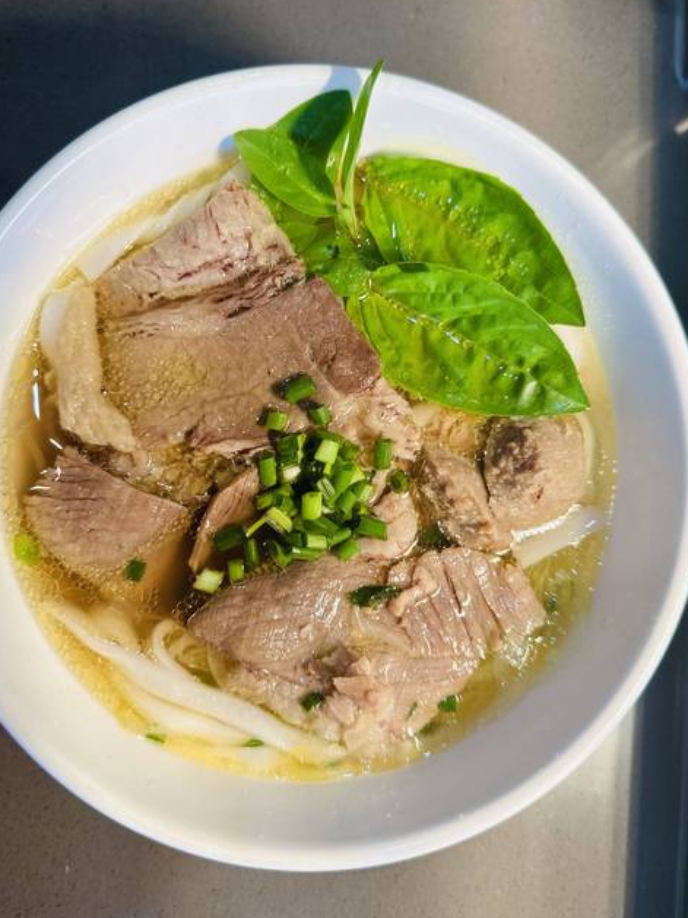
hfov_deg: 49.7
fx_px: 742
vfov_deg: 63.4
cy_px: 447
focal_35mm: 28
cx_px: 327
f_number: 1.78
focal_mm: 6.86
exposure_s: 1/100
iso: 80
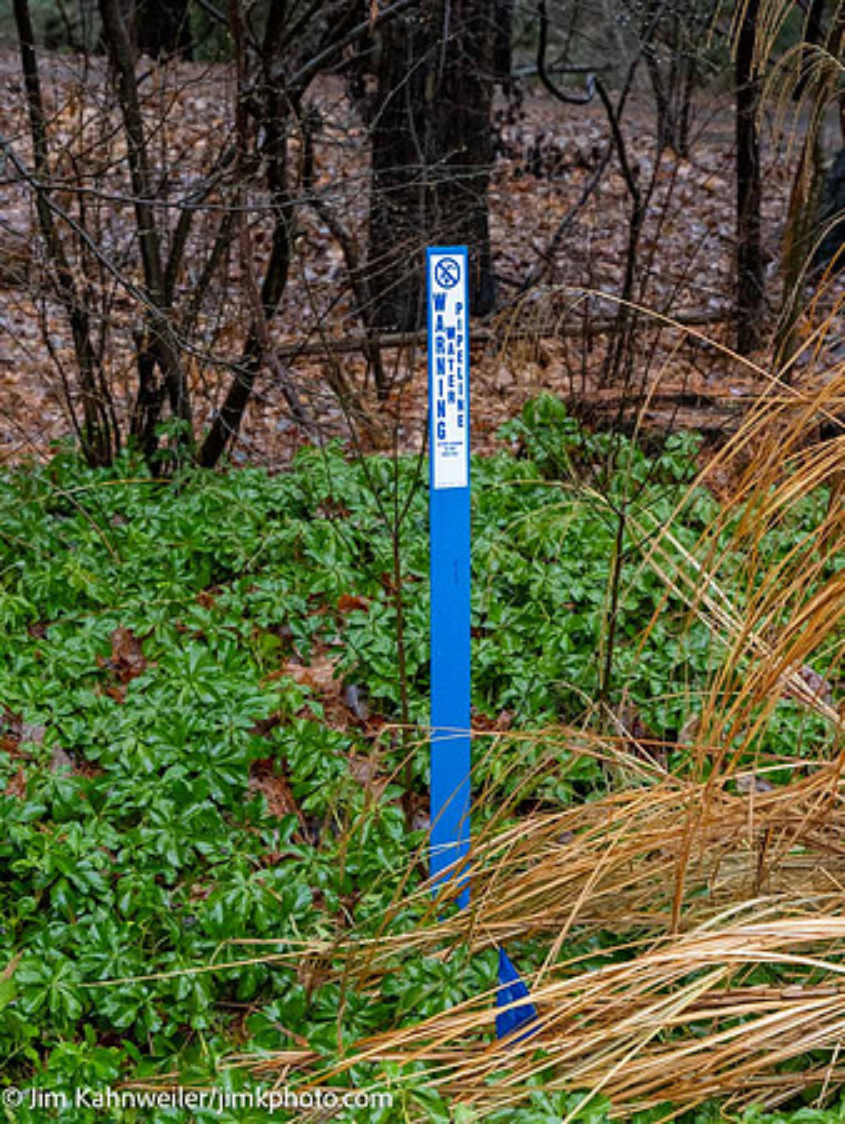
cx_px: 422
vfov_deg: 22.2
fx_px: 2861
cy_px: 562
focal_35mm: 88
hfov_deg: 16.8
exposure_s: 1/125
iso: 5000
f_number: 5.6
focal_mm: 44
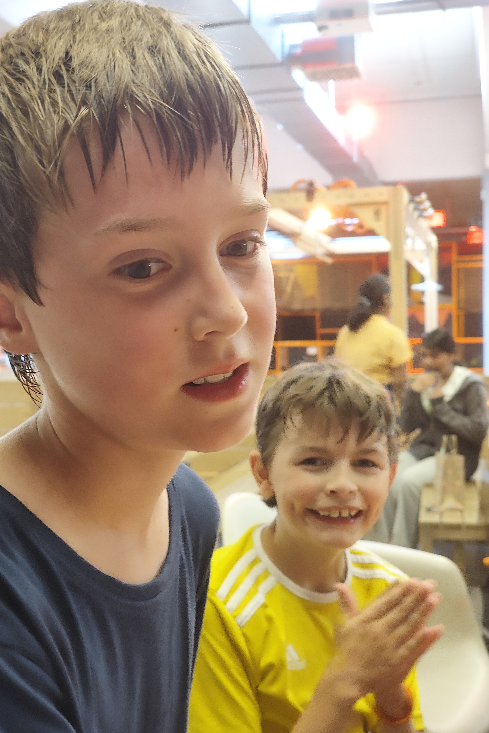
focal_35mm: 53
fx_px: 1080
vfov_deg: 37.5
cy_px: 368
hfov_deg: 25.5
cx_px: 225
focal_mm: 7.1
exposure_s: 1/50
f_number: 2
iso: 1334
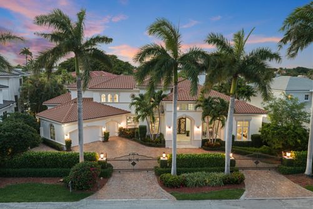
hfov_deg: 65.5
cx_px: 156
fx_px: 243
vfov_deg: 46.4
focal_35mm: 28
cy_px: 104
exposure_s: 1/10
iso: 400
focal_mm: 14.45
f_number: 2.8
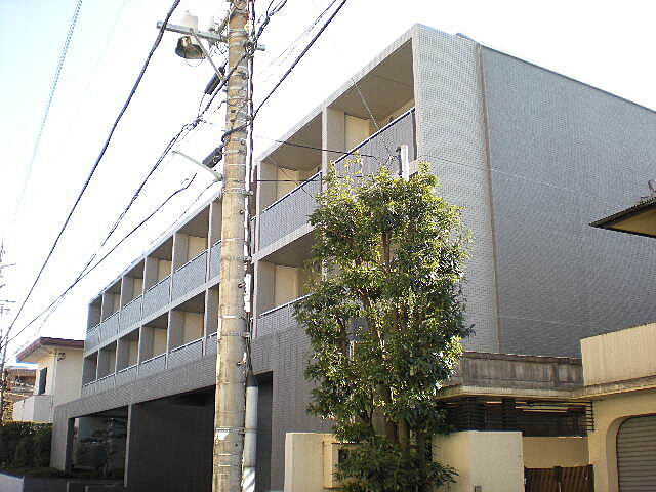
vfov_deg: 37.7
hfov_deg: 49.0
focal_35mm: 38
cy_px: 246
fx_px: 720
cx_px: 328
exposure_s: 1/198
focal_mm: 6.3
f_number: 3.1
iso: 89
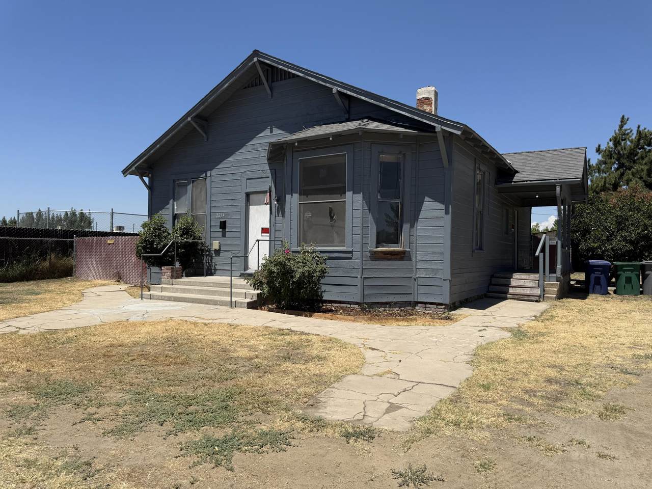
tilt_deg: +1.2
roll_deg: -1.5
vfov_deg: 56.8
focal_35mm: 24
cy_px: 244
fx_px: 452
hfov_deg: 71.6
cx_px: 326
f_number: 1.78
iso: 80
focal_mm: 6.76
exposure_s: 1/5714
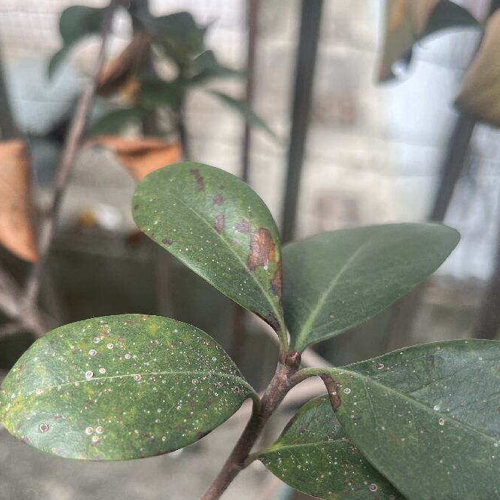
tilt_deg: -46.8
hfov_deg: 44.8
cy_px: 311
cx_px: 221
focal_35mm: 37
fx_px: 605
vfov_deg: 44.6
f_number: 1.6
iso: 50
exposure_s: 1/392
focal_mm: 5.1
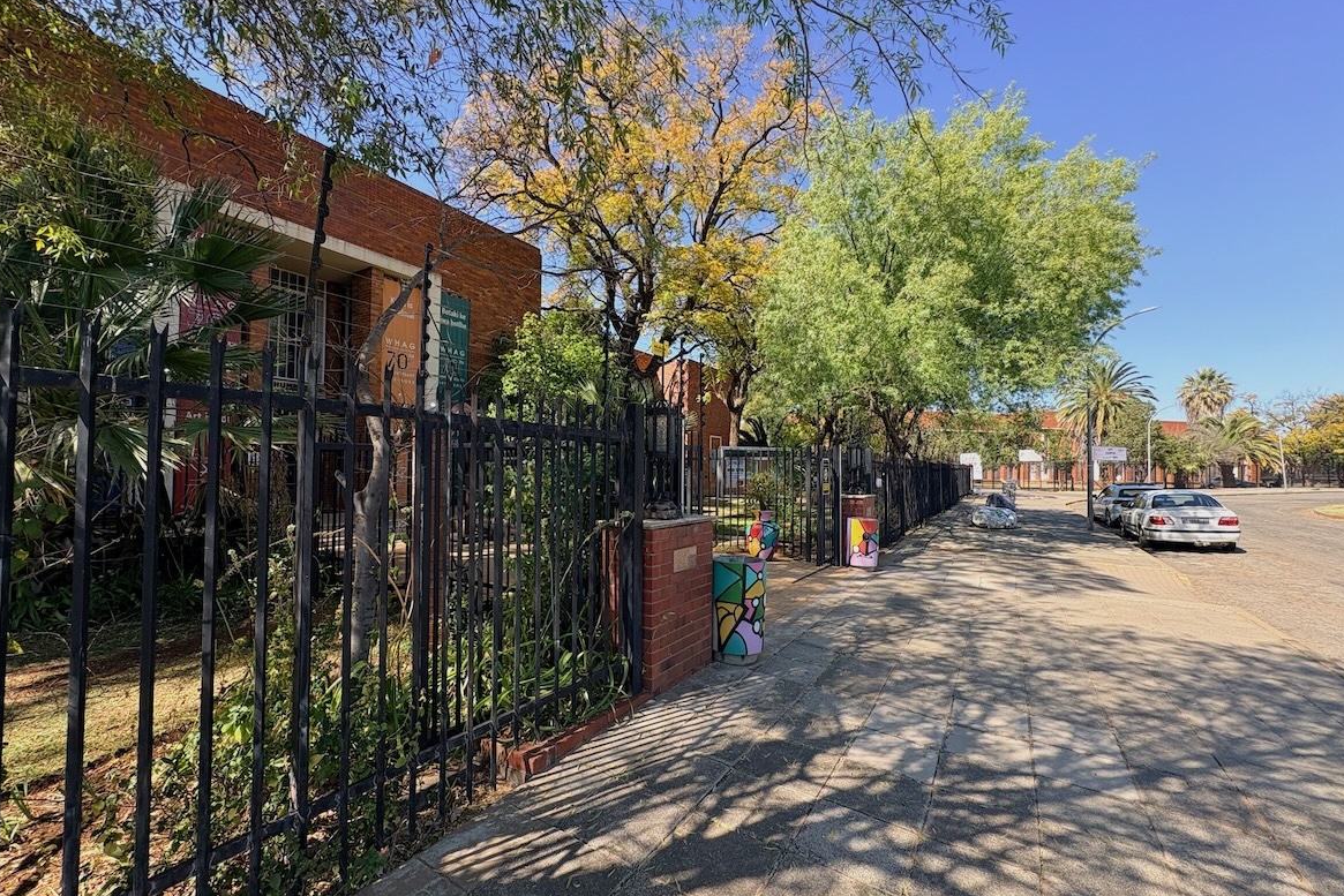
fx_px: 560
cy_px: 457
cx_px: 655
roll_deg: +0.4
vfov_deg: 77.3
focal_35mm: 15
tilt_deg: +1.4
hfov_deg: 100.4
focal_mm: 2.22
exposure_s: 1/582
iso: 40
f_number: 2.2
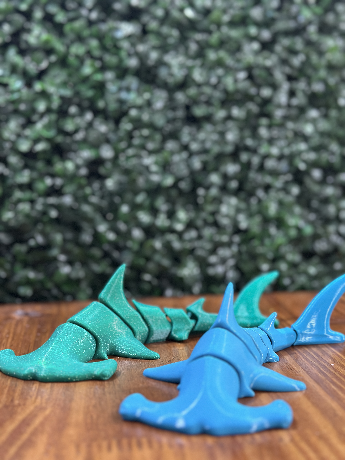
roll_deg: +0.1
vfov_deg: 39.7
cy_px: 230
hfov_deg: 30.3
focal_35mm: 48
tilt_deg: -5.4
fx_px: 638
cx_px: 172
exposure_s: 1/33
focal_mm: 6.86
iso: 640
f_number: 1.78
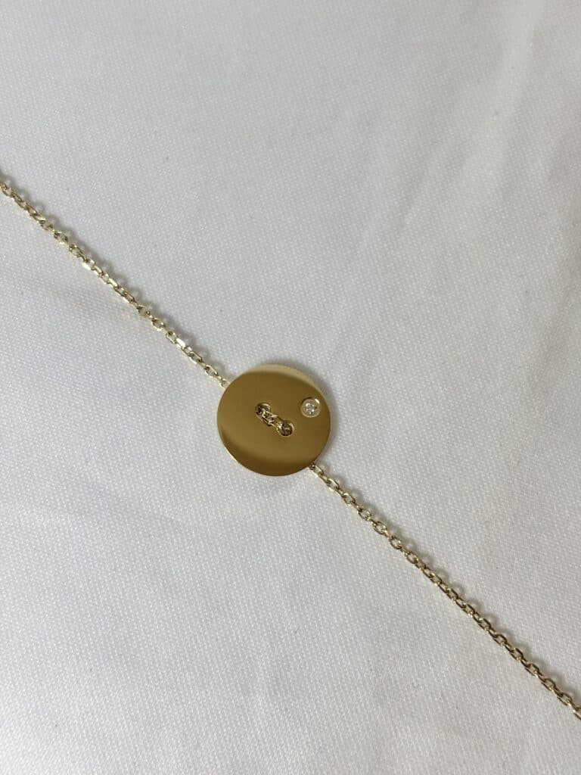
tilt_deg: -79.8
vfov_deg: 36.8
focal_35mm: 52
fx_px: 1164
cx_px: 290
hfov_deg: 28.0
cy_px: 388
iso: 32
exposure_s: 1/209
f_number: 1.6
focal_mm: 5.96
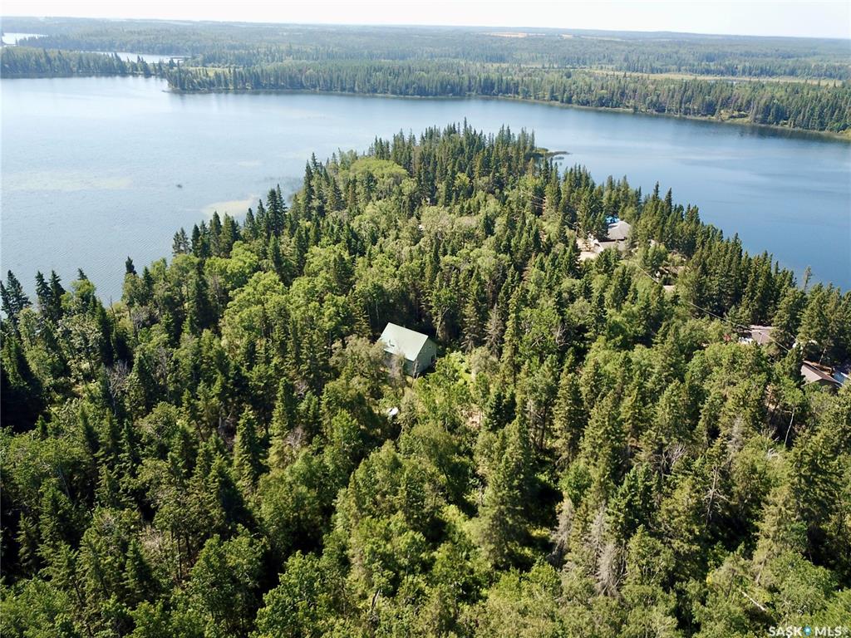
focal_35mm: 26
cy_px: 319
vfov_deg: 53.1
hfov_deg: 67.3
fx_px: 639
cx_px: 426
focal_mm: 4.73
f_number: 2.2
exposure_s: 1/647
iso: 100
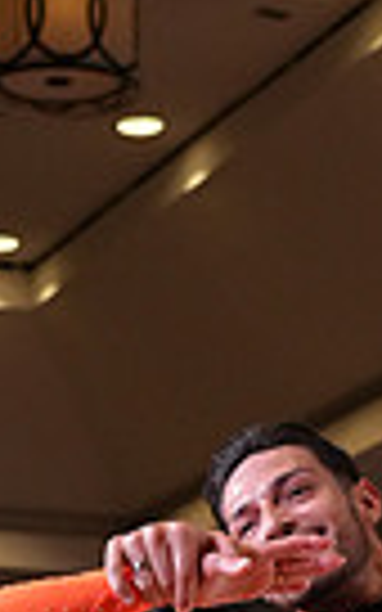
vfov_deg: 9.9
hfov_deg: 6.4
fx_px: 3398
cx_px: 2
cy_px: 972
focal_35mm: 204
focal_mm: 47
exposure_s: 1/500
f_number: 4
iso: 2500
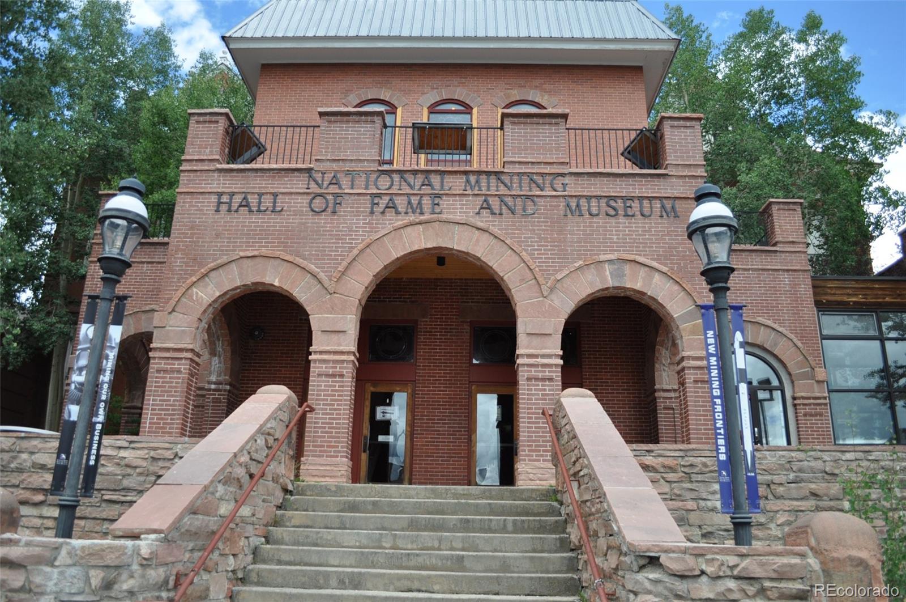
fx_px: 679
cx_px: 453
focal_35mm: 27
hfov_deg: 67.5
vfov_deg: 47.8
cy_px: 301
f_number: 5
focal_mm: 18
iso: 400
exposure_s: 1/1250
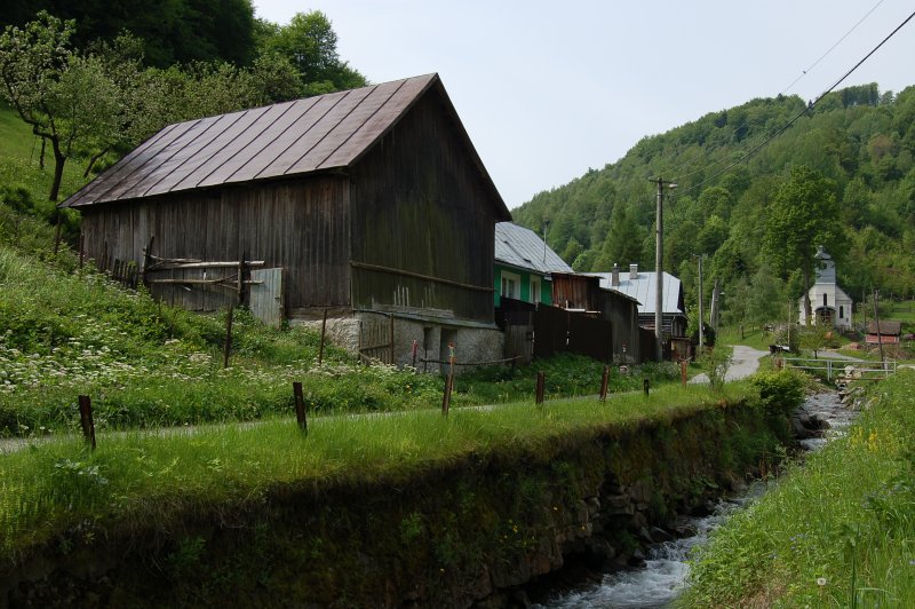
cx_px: 458
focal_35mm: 42
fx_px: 1067
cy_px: 304
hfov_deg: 46.4
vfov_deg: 31.8
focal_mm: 28
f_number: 11
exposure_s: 1/160
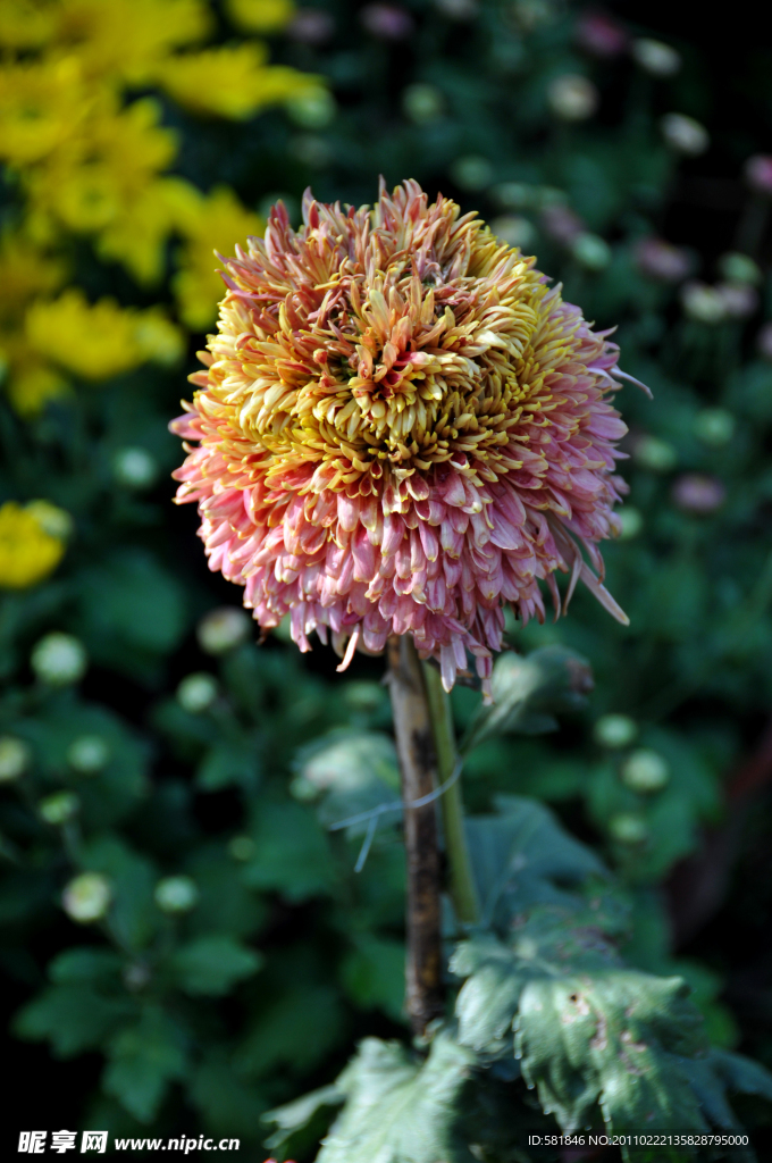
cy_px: 582
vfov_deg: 14.4
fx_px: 4596
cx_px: 386
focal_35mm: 142
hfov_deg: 9.6
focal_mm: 95
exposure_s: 1/100
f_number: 5.3
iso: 200
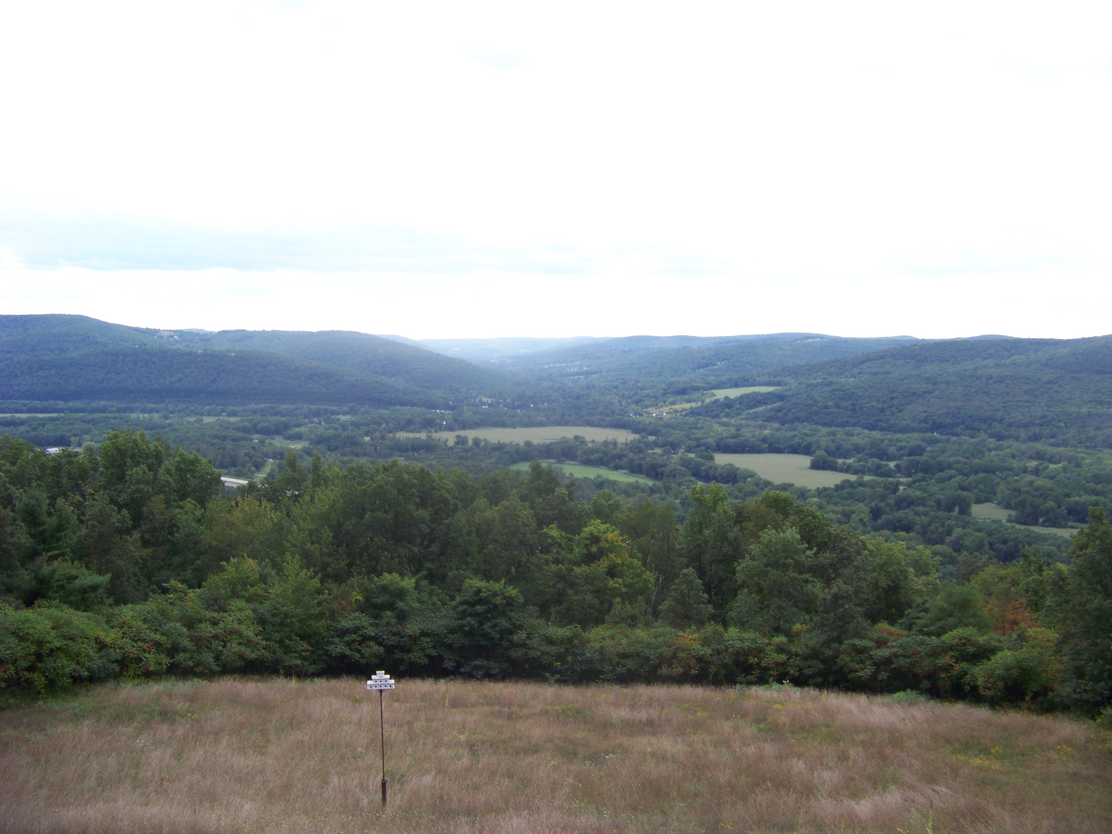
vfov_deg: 39.7
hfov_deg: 51.4
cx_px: 556
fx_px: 1156
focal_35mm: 36
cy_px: 417
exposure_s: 1/125
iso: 69
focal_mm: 5.85
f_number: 2.8
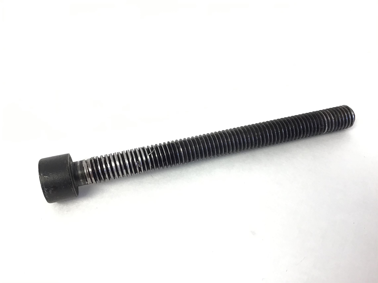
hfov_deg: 58.4
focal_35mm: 31
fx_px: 339
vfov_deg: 45.4
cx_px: 189
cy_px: 142
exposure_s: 1/30
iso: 32
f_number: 2.4
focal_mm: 3.3
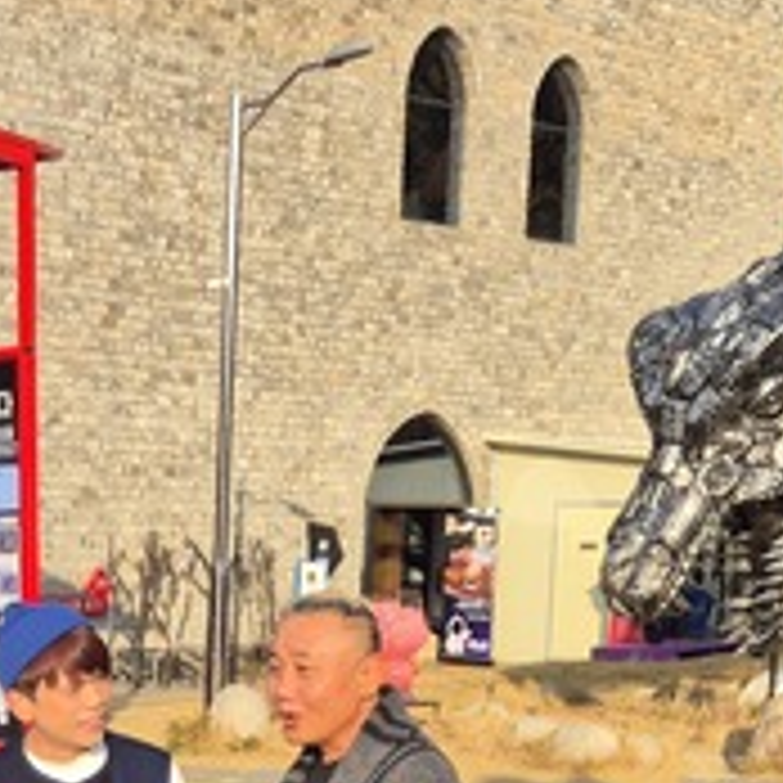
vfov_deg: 19.7
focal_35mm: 84
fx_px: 2150
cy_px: 868
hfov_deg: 20.2
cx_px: 76
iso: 25
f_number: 1.8
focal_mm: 5.4
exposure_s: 1/962
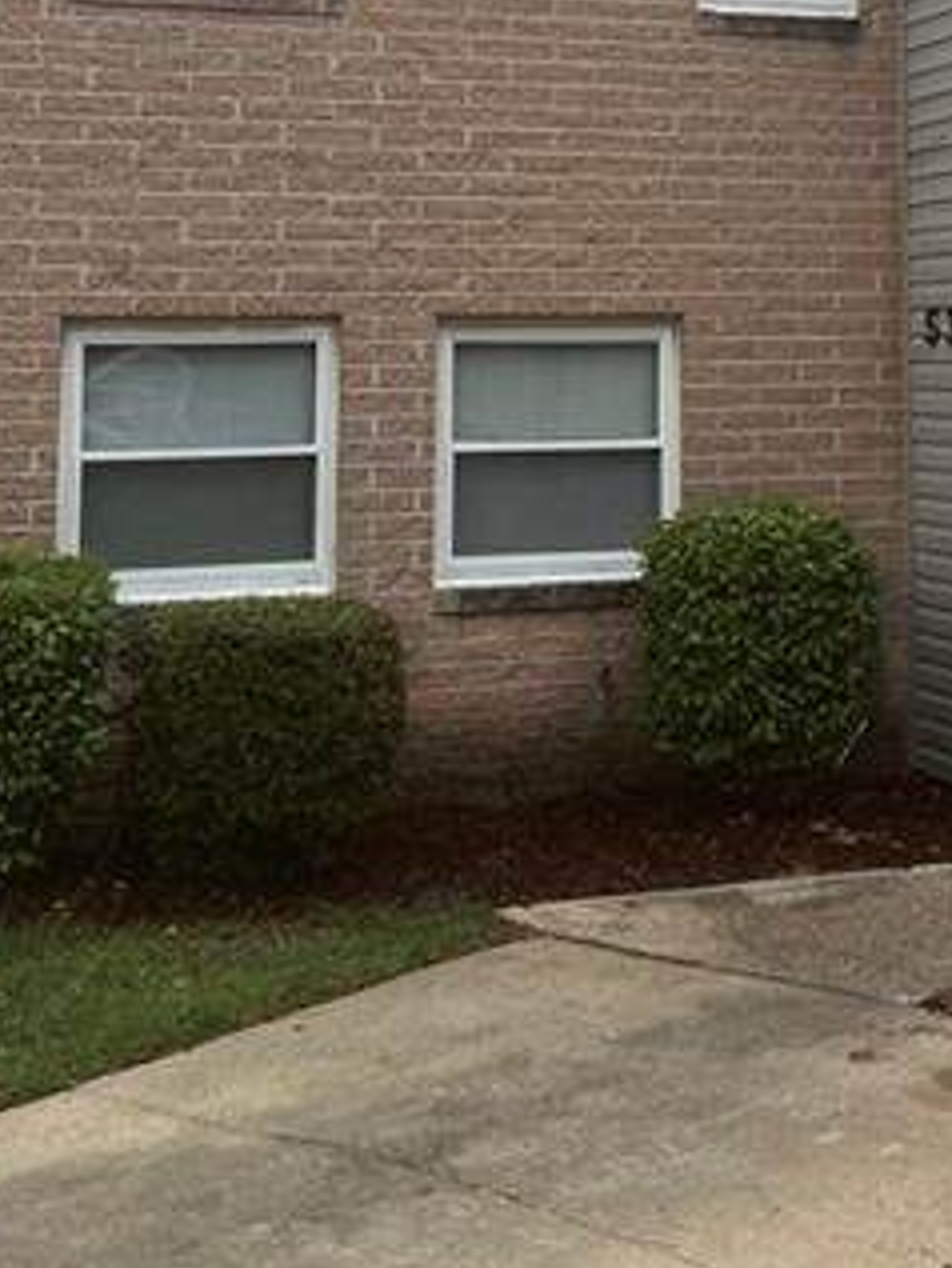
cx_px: 716
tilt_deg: +8.7
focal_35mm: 63
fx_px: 2309
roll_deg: +1.1
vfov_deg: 29.3
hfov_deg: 23.1
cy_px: 92
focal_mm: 5.7
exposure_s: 1/5319
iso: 50
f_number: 1.5
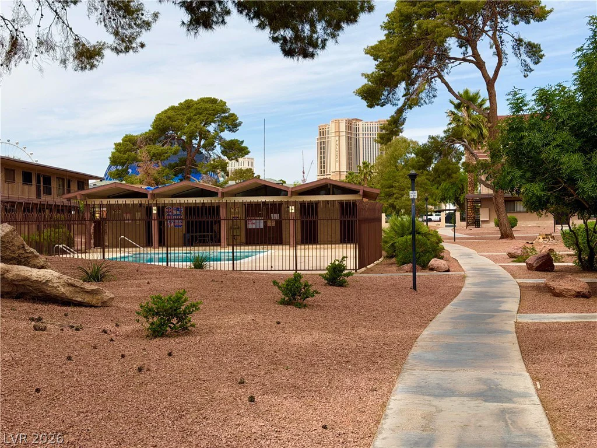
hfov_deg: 39.7
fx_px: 828
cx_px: 298
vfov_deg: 30.3
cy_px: 224
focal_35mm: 48
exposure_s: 1/5587
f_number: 1.78
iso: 64
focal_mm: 6.76
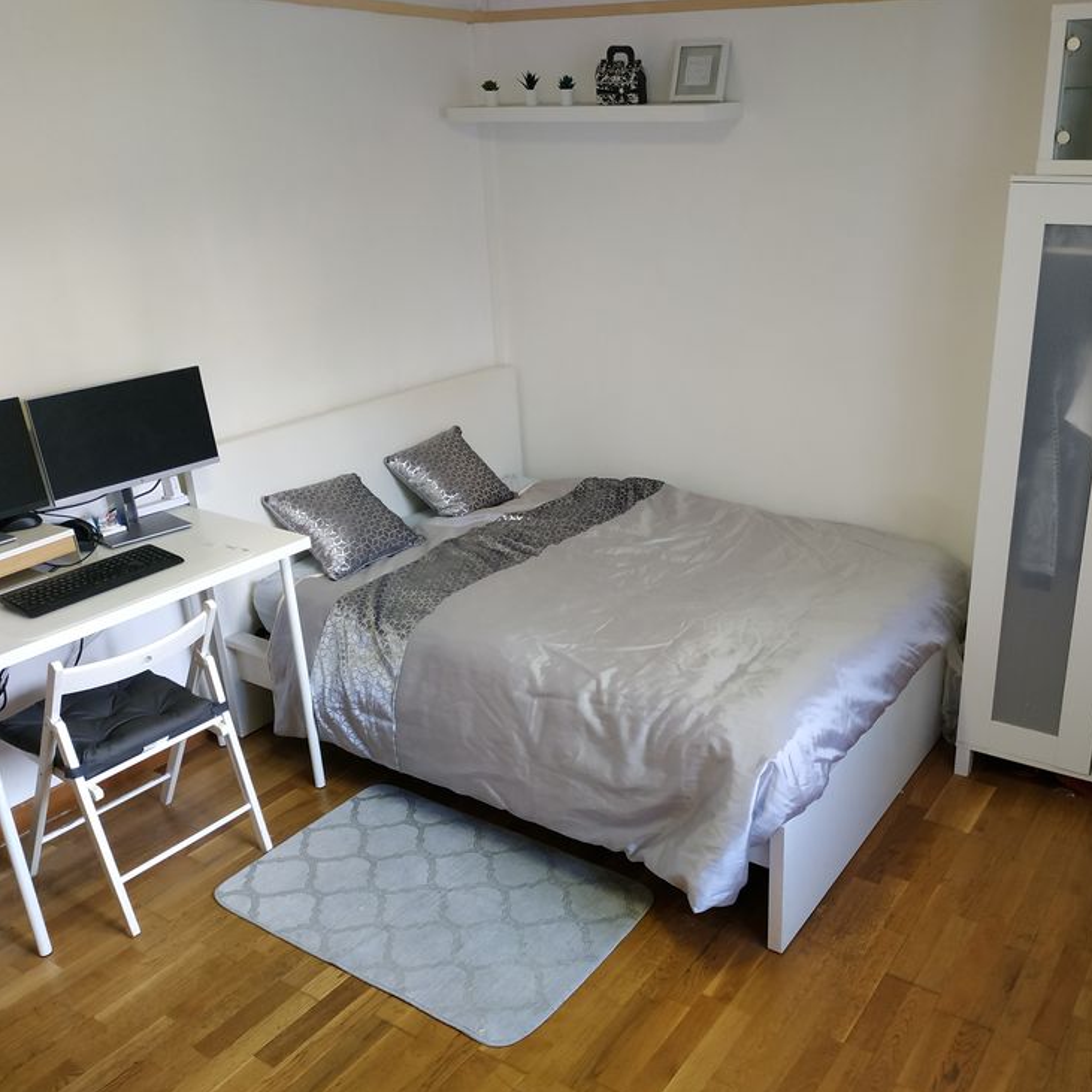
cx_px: 698
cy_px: 559
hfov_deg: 54.8
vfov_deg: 55.6
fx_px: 1035
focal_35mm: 29
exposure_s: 1/25
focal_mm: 3.94
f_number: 1.9
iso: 400
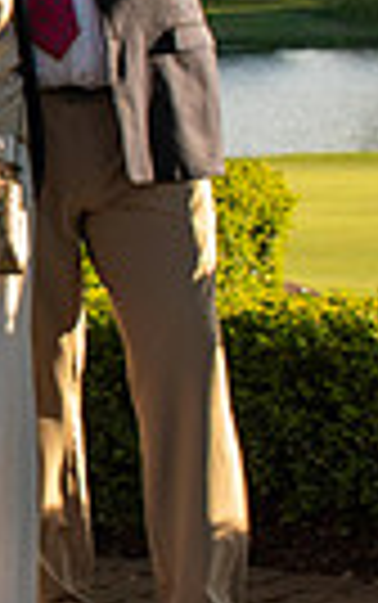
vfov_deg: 8.8
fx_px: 3915
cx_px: -436
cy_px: 106
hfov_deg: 5.4
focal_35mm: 238
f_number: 5.6
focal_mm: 36
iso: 100
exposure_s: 1/125
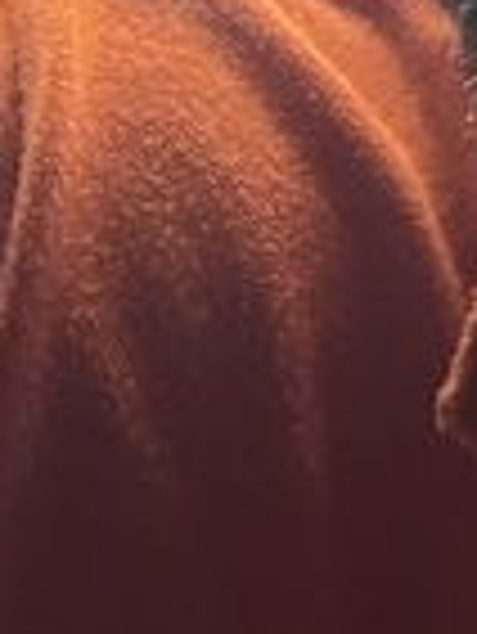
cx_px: 1186
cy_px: -301
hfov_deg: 7.3
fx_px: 3504
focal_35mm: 191
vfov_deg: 10.0
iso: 80
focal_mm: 2.71
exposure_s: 1/163
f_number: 1.9
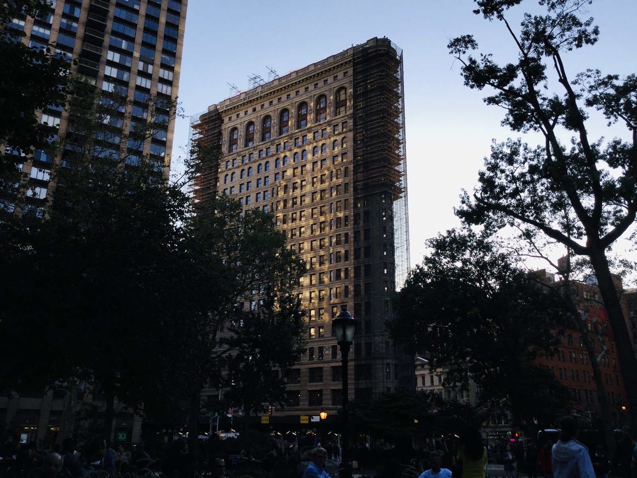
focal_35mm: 31
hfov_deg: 58.4
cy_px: 239
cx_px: 318
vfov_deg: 45.4
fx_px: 570
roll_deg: -1.2
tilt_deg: +19.1
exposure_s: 1/379
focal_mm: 3.3
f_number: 2.4
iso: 25
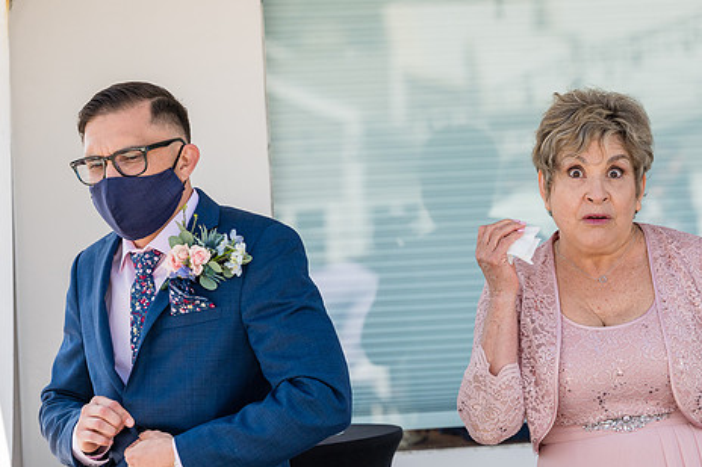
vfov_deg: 7.8
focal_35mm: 175
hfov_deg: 11.7
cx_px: 415
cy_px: 243
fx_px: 3411
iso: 1000
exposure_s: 1/3200
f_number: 4.5
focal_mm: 140
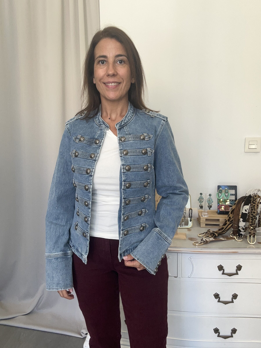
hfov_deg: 44.1
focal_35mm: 32
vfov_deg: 56.8
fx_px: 322
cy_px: 181
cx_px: 123
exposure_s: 1/50
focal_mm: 2.69
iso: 50
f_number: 1.9
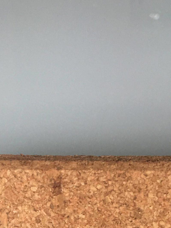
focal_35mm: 70
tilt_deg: -44.7
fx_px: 461
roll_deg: -1.7
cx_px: 34
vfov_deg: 25.5
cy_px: 257
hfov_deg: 20.8
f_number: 2.2
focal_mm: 4.15
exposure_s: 1/17
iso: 50
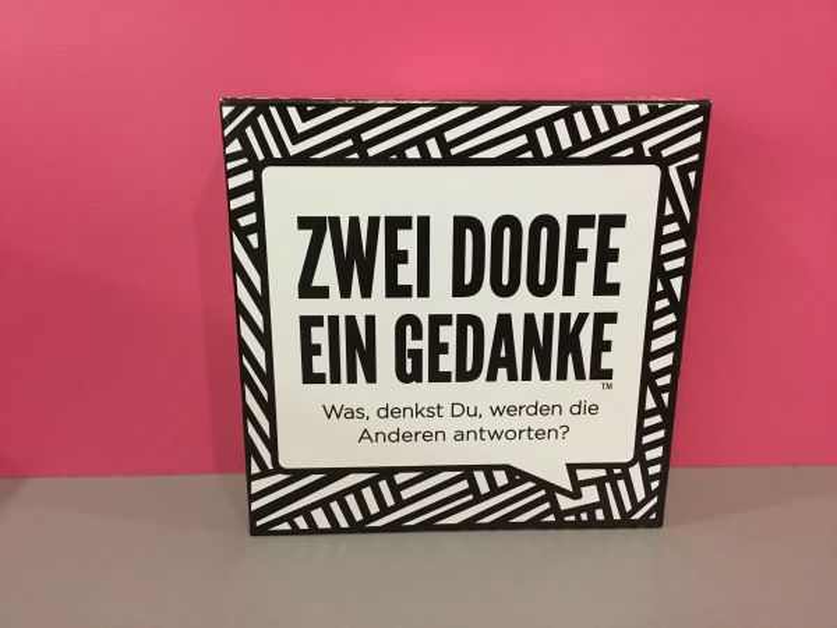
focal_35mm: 31
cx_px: 418
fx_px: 750
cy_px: 314
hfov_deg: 58.4
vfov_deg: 45.4
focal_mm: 3.3
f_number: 2.4
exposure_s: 1/20
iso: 200
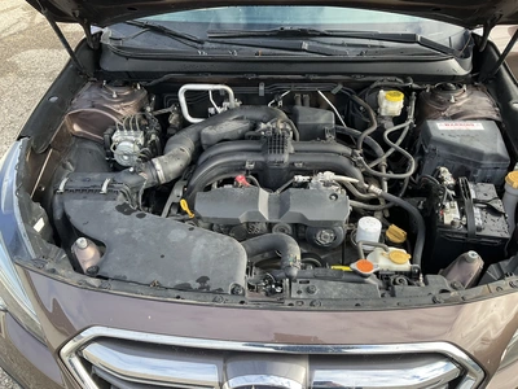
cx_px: 259
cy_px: 194
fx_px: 434
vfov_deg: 48.2
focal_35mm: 29
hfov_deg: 61.7
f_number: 1.8
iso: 20
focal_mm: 3
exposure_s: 1/170
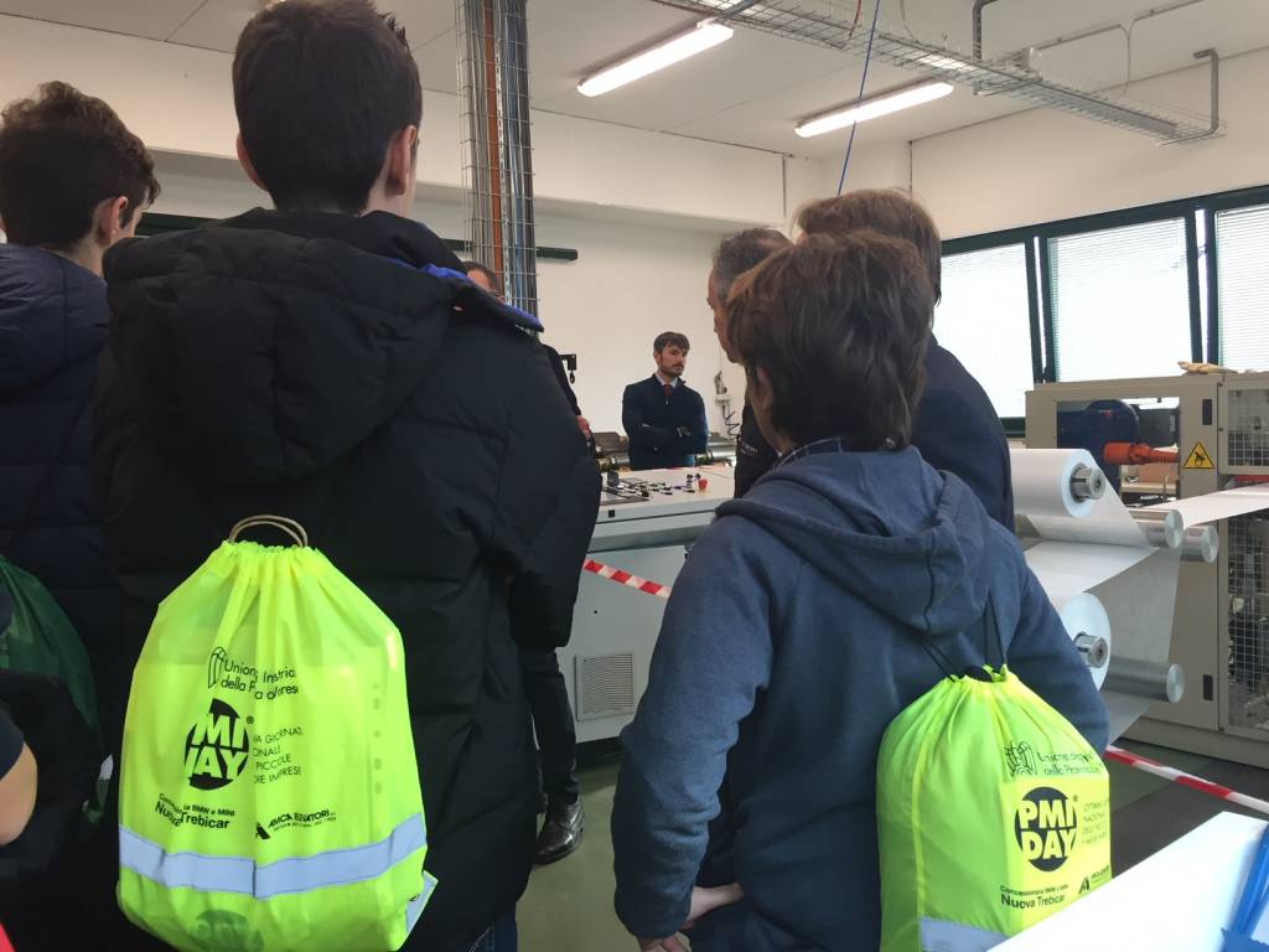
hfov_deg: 61.7
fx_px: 1063
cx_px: 634
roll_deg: +1.7
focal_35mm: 29
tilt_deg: -4.0
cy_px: 476
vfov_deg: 48.2
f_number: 2.2
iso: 40
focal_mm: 4.15
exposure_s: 1/33
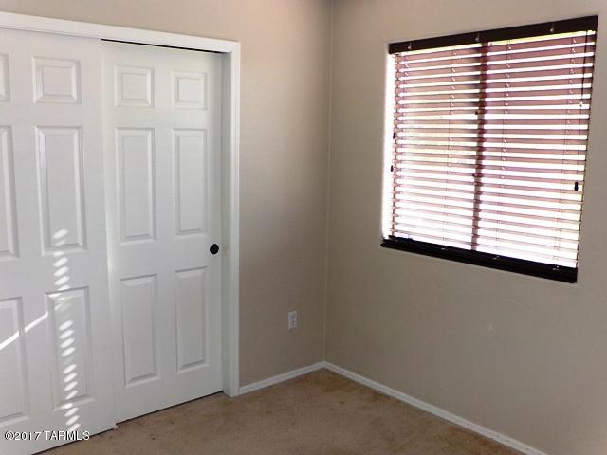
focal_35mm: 33
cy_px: 228
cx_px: 304
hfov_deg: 55.4
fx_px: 579
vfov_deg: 42.9
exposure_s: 1/85
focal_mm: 5.9
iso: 200
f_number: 3.4
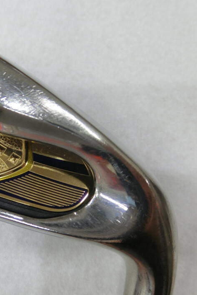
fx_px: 287
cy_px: 147
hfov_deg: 35.5
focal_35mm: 35
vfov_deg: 54.4
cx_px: 17
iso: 160
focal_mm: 5.4
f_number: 2.8
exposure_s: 1/125
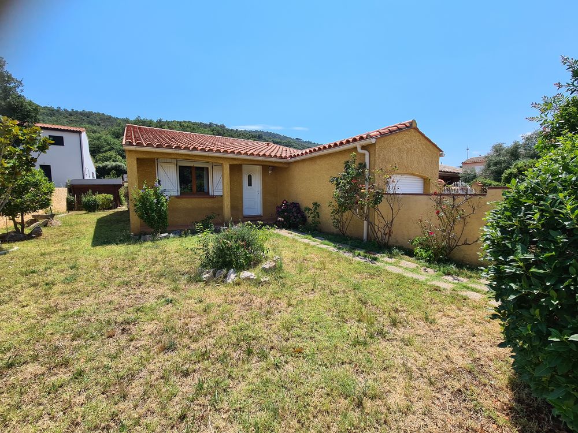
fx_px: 217
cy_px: 216
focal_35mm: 13
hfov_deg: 106.2
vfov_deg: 89.9
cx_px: 289
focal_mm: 2.2
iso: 50
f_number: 2.2
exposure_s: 1/1456
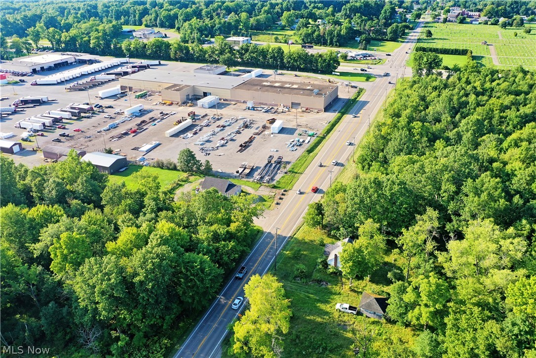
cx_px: 268
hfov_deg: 65.5
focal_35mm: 28
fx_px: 417
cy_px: 179
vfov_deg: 46.4
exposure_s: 1/200
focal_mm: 10.26
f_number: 4.5
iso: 100
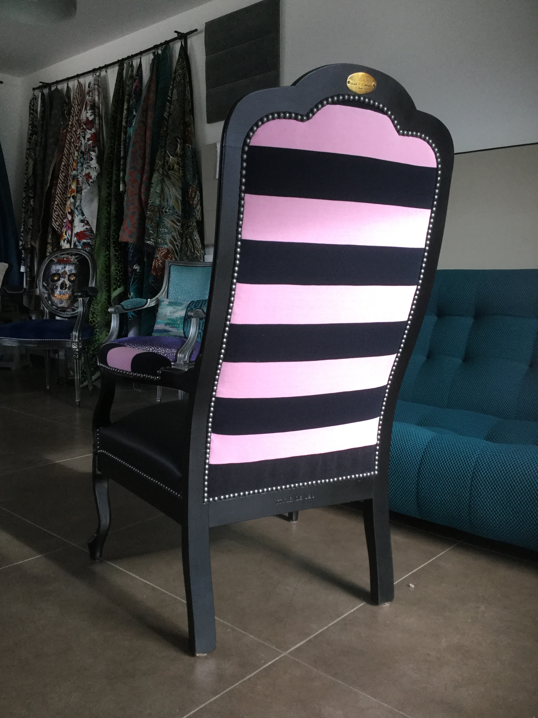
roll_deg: -2.6
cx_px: 269
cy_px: 359
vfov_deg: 58.4
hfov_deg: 45.4
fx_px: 642
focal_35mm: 31
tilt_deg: -7.2
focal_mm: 3.3
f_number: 2.4
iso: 50
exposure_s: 1/33
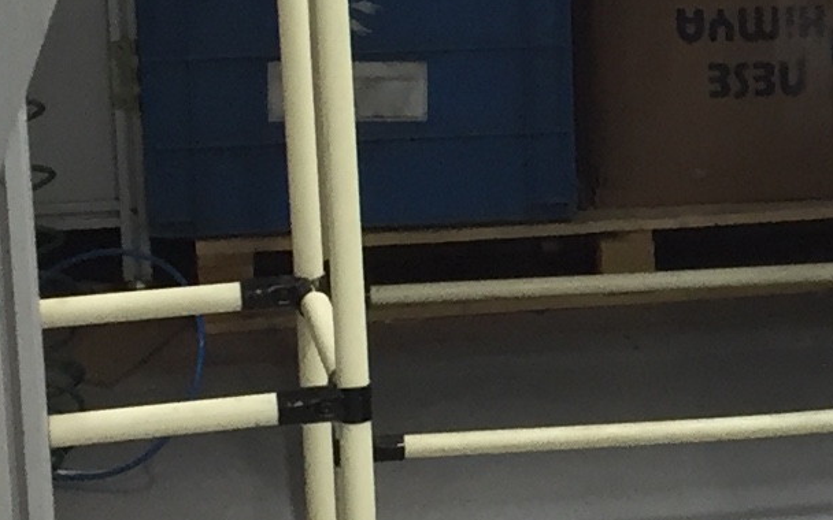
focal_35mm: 165
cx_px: 1323
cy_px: 48
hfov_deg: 12.0
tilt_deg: -11.2
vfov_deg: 7.9
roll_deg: -0.2
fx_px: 3746
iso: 80
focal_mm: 4.15
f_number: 2.2
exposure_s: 1/33
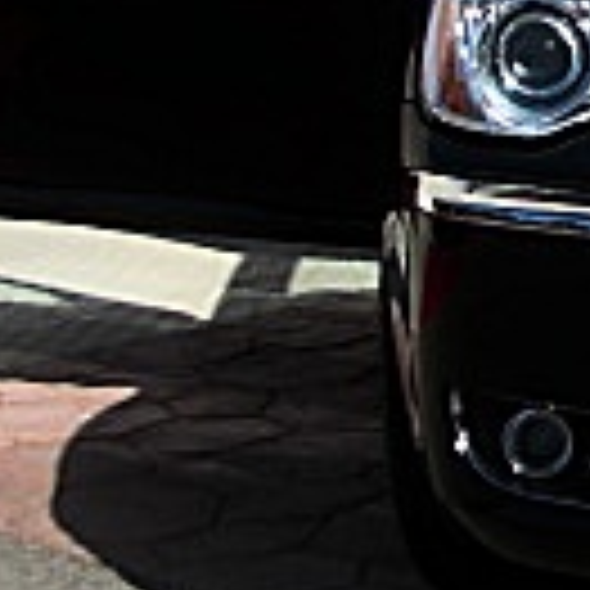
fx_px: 2989
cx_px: 1203
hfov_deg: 10.3
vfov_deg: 11.2
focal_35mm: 155
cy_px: 41
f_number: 2.8
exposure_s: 1/800
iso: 50
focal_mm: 6.3
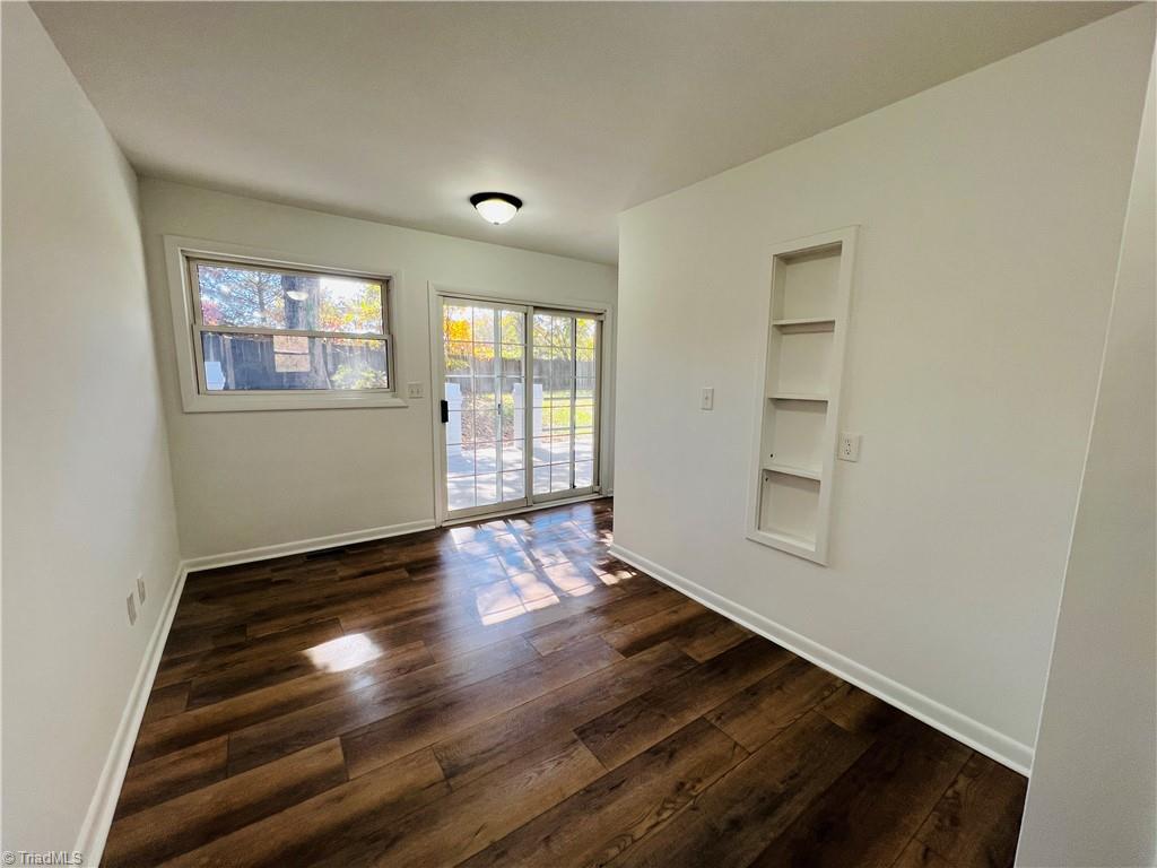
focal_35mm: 13
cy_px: 434
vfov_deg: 89.9
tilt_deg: -7.8
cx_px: 578
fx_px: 435
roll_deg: -0.9
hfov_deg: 106.2
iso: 100
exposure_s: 1/120
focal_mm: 1.57
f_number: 1.8
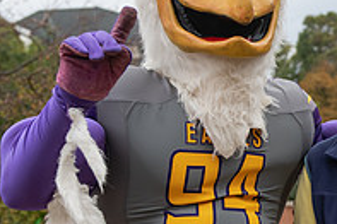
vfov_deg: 11.6
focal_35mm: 118
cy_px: 172
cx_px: 383
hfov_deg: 16.8
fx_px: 1104
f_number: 4
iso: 400
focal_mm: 40
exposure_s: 1/320
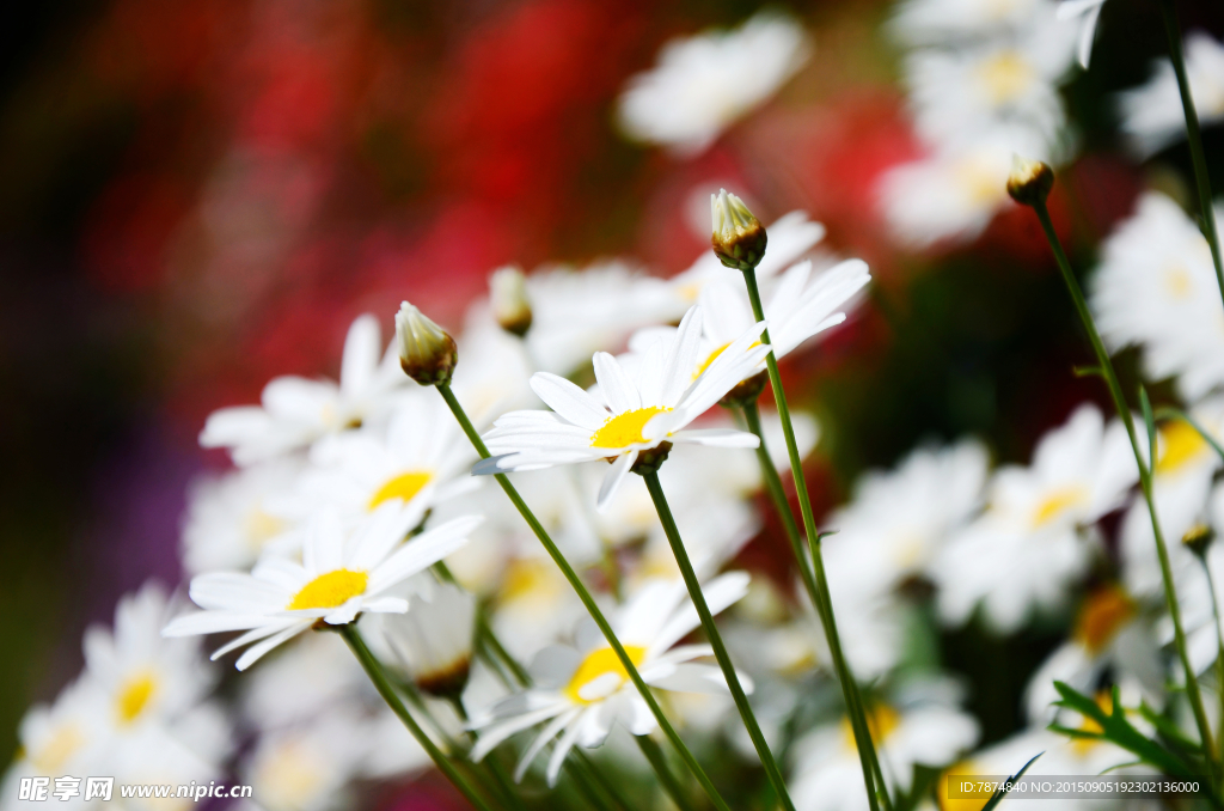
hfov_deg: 13.1
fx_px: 5343
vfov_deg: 8.7
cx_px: 612
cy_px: 406
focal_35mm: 158
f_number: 5.6
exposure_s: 1/1000
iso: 100
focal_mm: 105
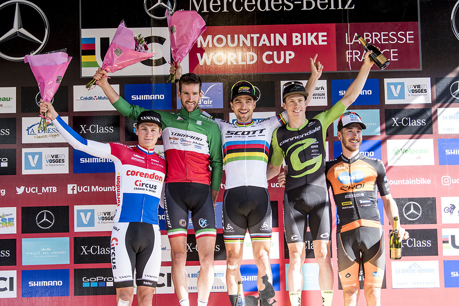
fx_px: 1568
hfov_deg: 16.7
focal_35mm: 123
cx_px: 230
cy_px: 153
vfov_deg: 11.1
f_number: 4.5
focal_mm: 82
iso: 200
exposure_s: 1/250
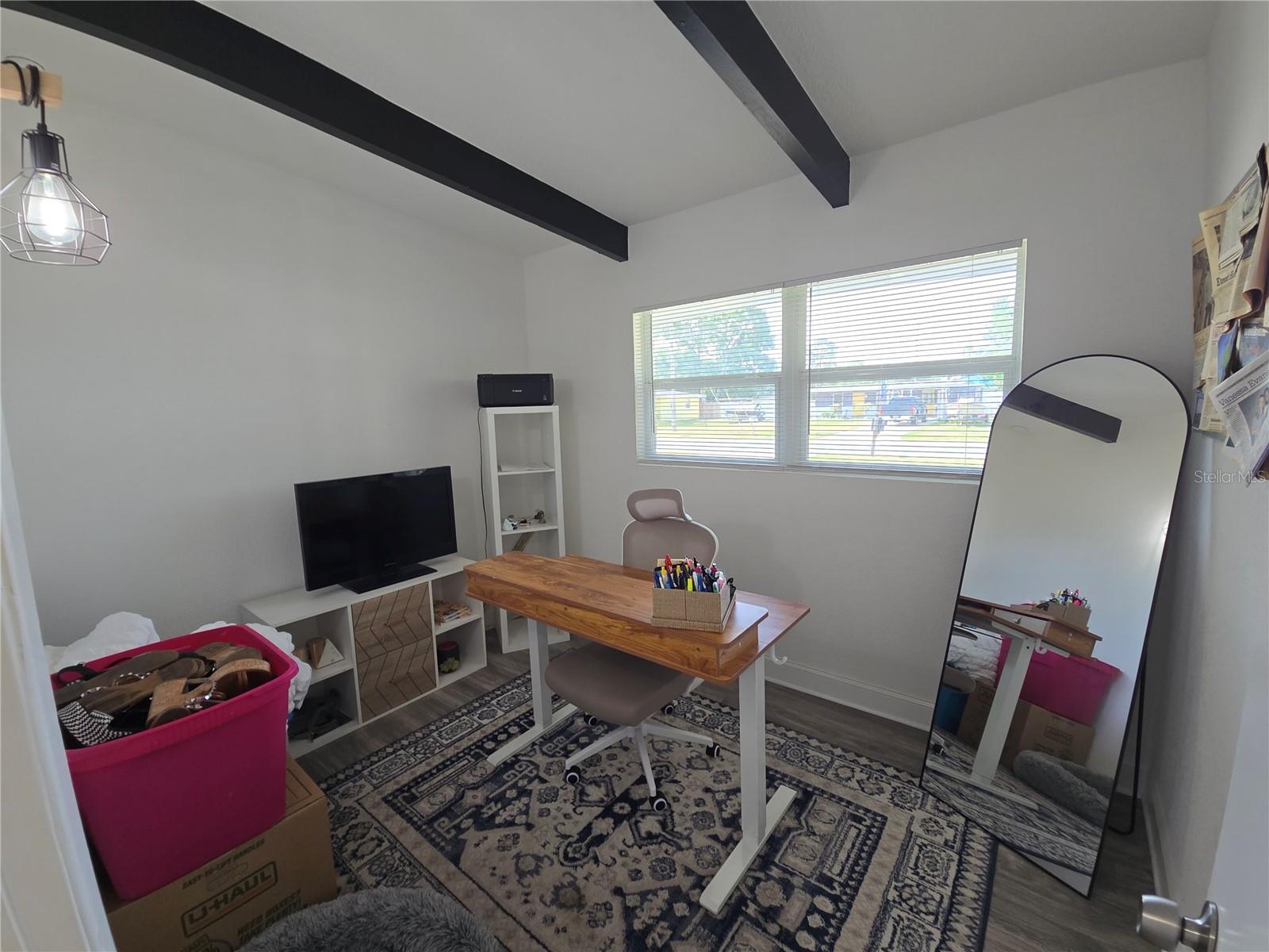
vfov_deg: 89.9
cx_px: 634
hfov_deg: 106.2
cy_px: 476
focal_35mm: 13
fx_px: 477
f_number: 2.2
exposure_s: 1/60
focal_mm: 2.2
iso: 64
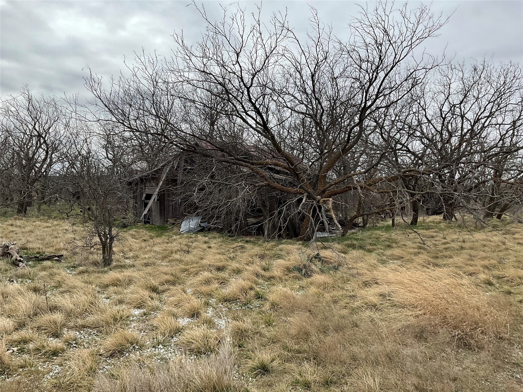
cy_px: 196
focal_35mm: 29
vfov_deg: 48.2
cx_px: 262
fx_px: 438
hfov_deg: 61.7
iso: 25
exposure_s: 1/2667
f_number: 1.8
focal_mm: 3
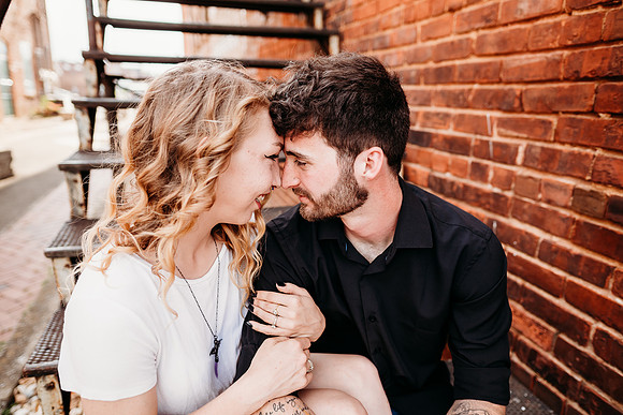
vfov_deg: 53.2
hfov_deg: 73.7
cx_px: 312
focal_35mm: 24
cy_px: 208
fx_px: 415
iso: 100
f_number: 2.8
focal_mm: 24
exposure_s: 1/500
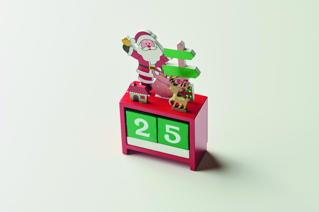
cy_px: 106
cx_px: 160
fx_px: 930
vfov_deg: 13.0
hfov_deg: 19.5
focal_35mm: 105
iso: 125
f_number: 14
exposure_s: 1/125
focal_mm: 105
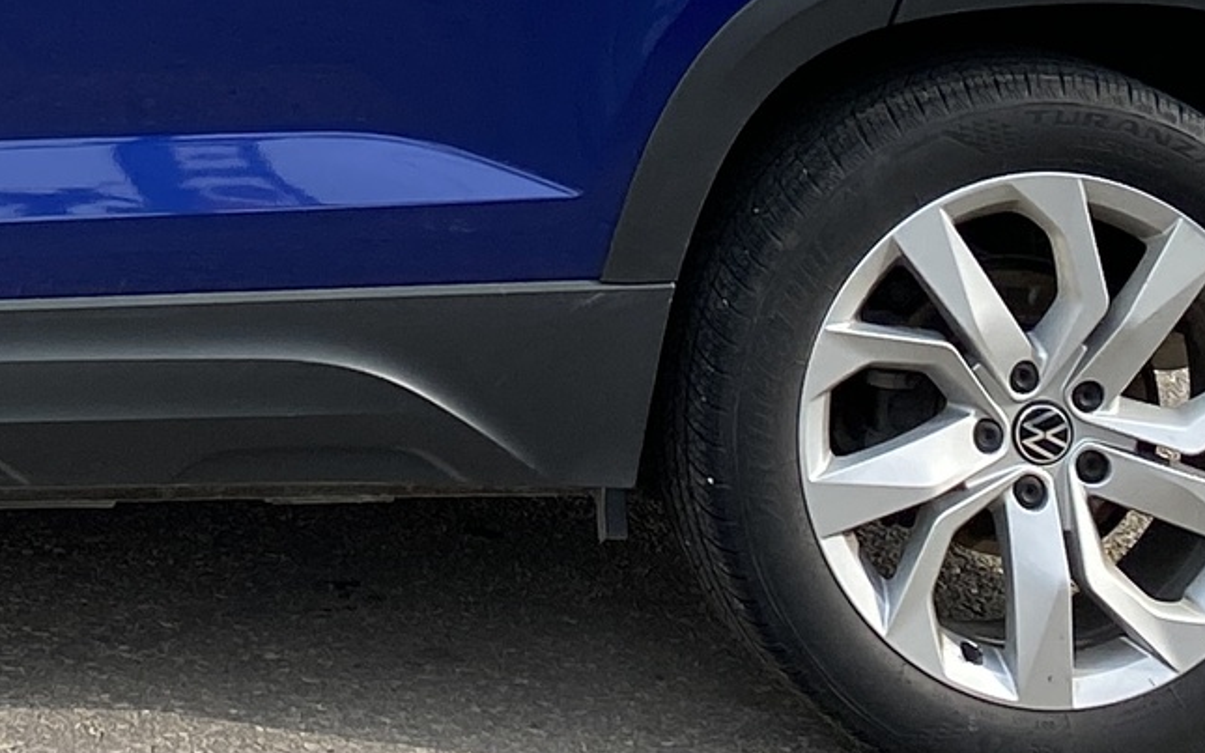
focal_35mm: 123
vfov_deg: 9.4
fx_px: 4039
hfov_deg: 16.2
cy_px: -1080
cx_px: -280
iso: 32
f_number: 1.8
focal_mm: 4.25
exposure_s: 1/1484
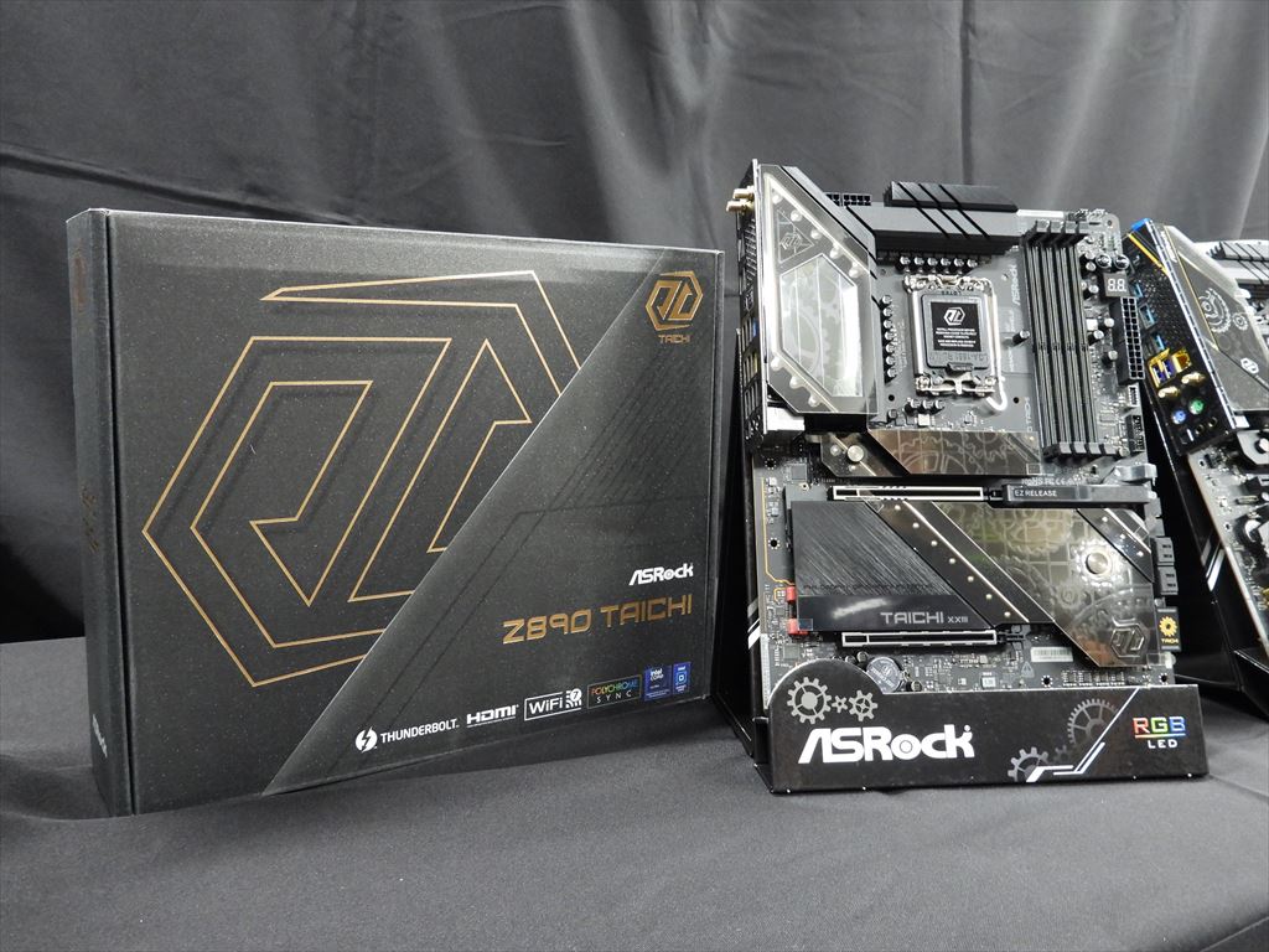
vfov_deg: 46.8
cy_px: 476
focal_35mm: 30
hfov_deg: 60.0
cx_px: 634
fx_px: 1100
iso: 400
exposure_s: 1/13
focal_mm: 5.4
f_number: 3.2
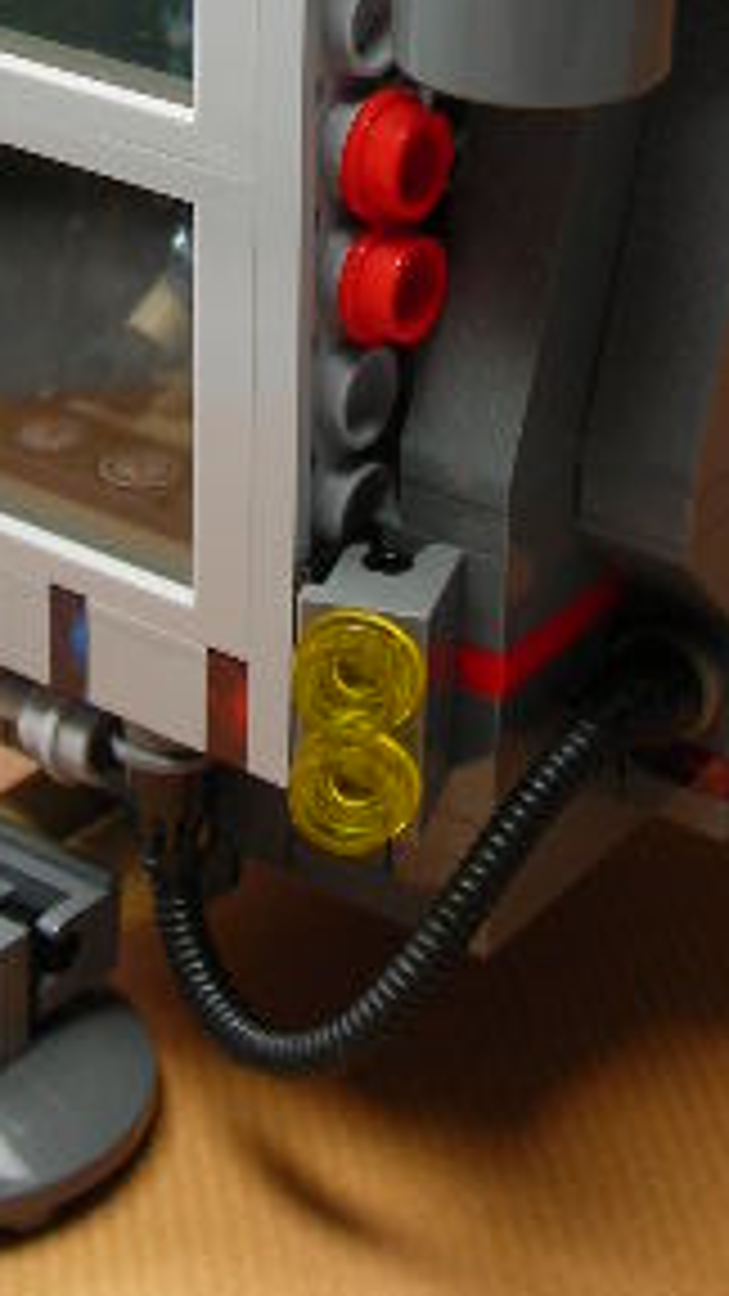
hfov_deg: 13.1
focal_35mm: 92
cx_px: 274
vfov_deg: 22.4
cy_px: 32
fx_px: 3162
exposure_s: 1/51.6
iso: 50
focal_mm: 6.3
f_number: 3.2
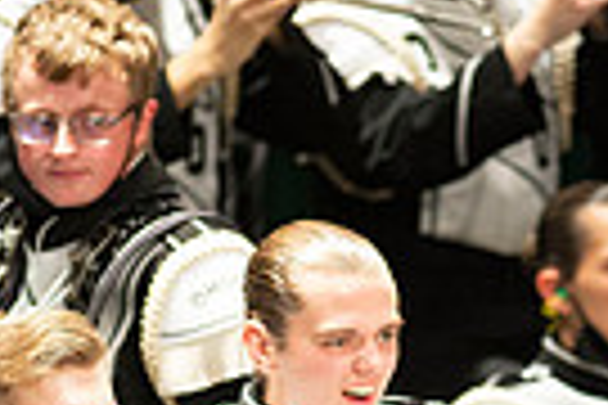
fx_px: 21802
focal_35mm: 1291
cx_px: 676
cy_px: 832
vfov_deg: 1.1
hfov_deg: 1.6
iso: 3200
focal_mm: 300
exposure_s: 1/500
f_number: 2.8
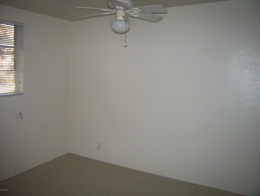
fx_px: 256
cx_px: 130
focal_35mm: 34
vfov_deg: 41.8
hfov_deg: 53.9
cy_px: 98
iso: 160
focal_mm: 5.6
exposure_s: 1/60
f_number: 2.7
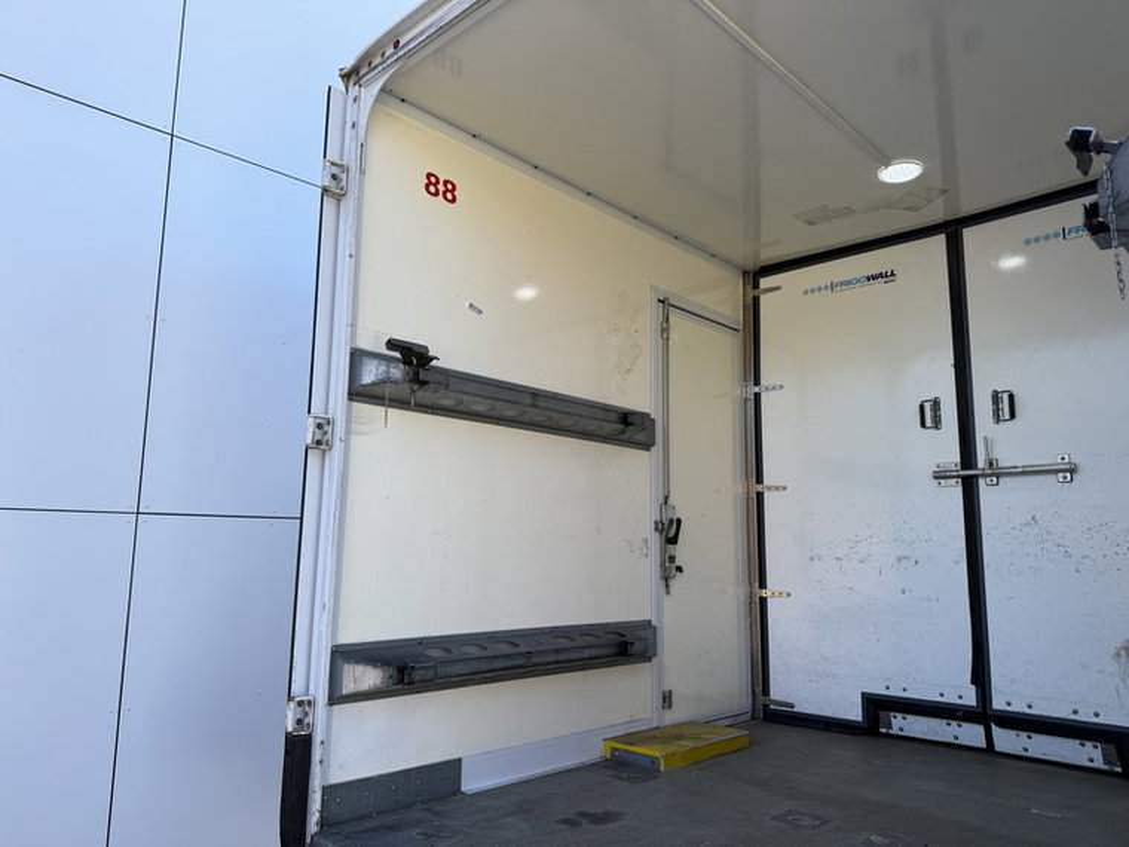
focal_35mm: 24
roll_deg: -1.4
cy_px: 424
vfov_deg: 56.8
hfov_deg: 71.6
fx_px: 783
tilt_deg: +7.7
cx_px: 564
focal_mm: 6.76
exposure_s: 1/992
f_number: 1.78
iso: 80
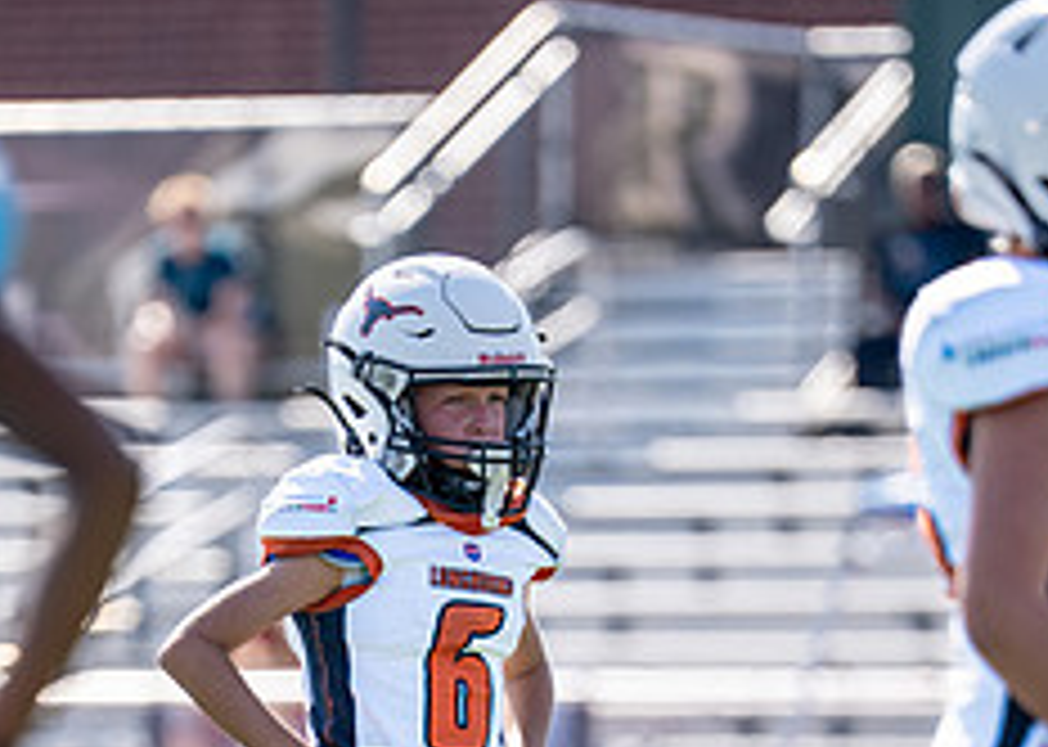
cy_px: 778
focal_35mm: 549
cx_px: 448
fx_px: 16326
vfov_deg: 2.6
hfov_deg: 3.7
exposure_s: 1/1600
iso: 100
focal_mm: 188
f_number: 2.8
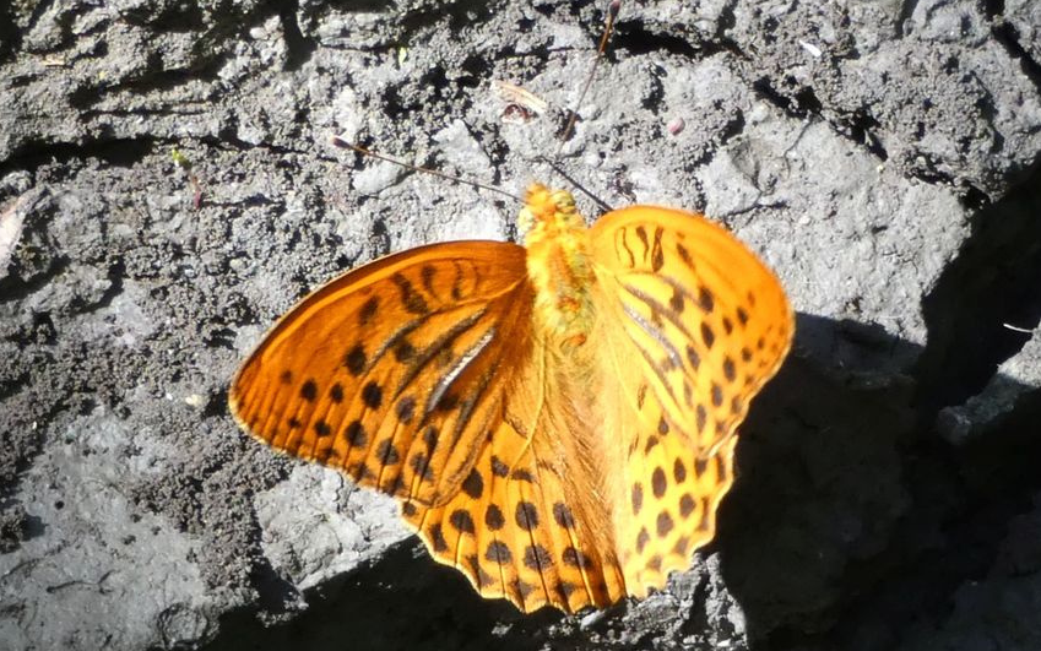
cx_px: 519
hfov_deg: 9.8
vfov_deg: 6.2
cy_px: 347
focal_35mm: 213
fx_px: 6044
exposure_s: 1/80
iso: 320
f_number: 5.5
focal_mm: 35.8
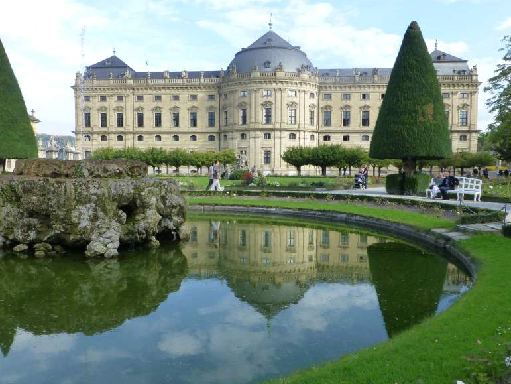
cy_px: 192
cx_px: 255
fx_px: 414
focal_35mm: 28
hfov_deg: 63.4
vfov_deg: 49.8
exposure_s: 1/320
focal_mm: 4.8
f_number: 4
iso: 160
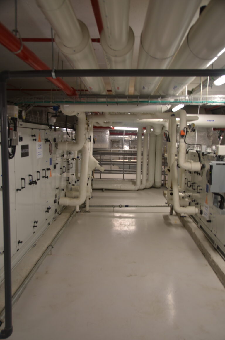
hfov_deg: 39.8
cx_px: 112
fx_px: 311
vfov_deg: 57.3
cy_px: 170
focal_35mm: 33
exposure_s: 1/10
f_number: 3.5
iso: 125
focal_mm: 22
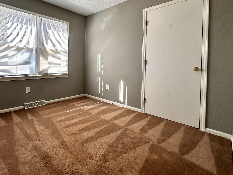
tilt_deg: -0.9
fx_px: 128
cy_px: 65
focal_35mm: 19
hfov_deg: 82.0
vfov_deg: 67.6
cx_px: 79
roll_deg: -1.1
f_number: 2.2
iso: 40
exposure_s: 1/192
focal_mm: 2.22
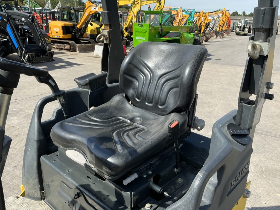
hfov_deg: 63.4
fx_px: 226
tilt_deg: -17.9
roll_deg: -2.5
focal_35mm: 28
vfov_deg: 49.7
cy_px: 105
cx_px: 140
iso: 25
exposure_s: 1/997
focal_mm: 3
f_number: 1.8
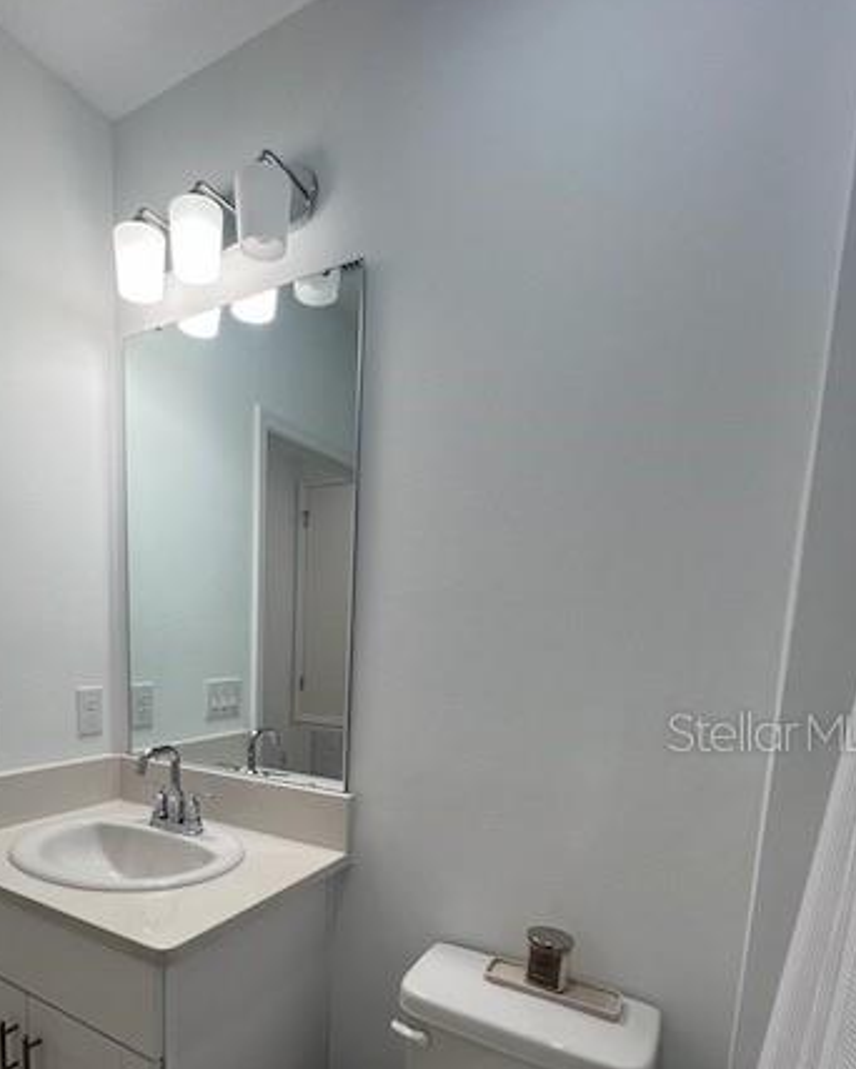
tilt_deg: -8.5
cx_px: 303
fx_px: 601
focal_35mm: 19
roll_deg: -1.5
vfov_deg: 79.9
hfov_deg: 69.3
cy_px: 731
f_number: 1.8
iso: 80
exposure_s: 1/120
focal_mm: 1.57
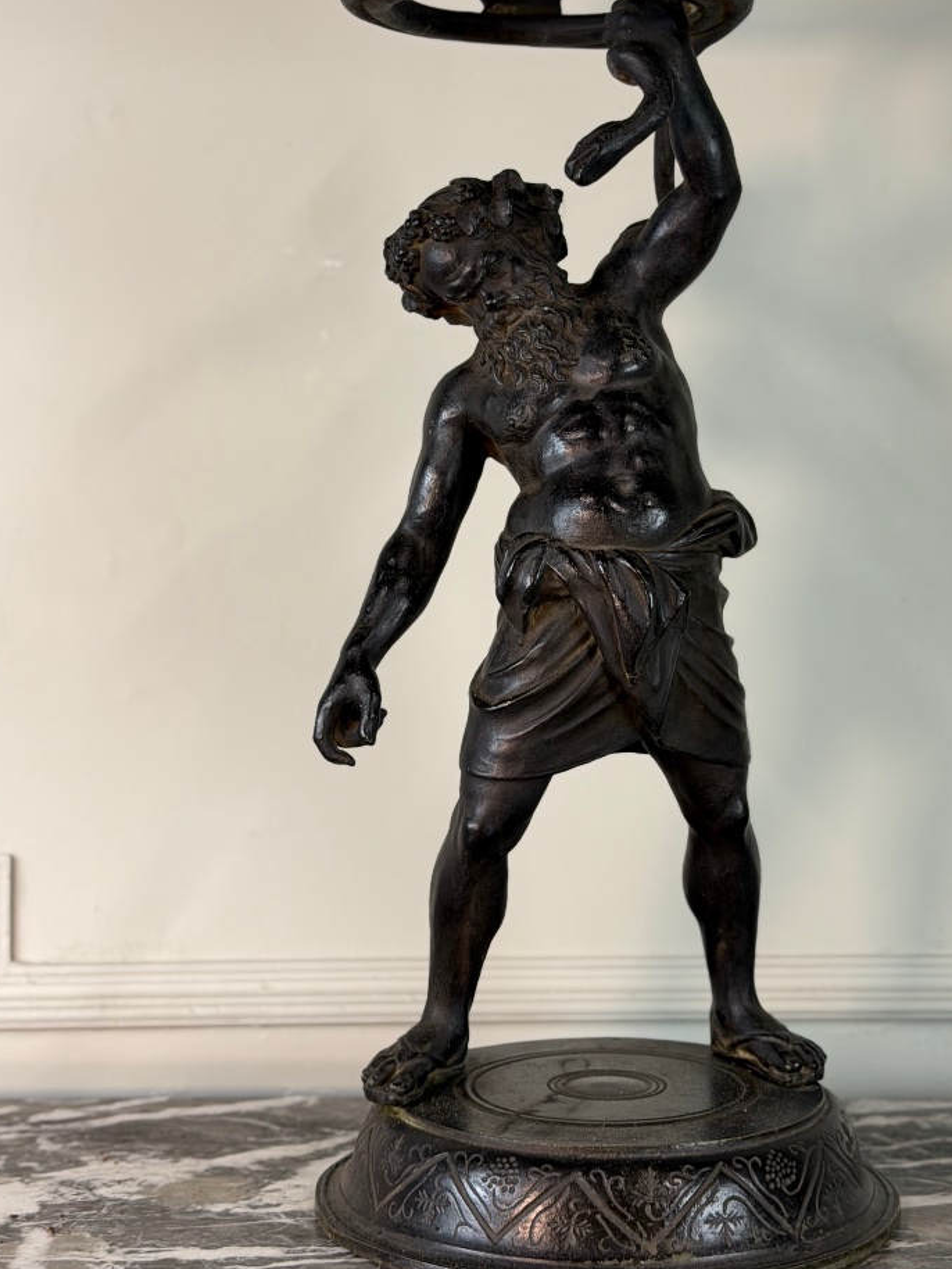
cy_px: 505
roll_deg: +0.8
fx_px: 2309
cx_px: 572
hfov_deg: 23.3
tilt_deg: -0.9
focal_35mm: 63
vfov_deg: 30.6
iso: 125
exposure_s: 1/50
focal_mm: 6.76
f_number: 1.78
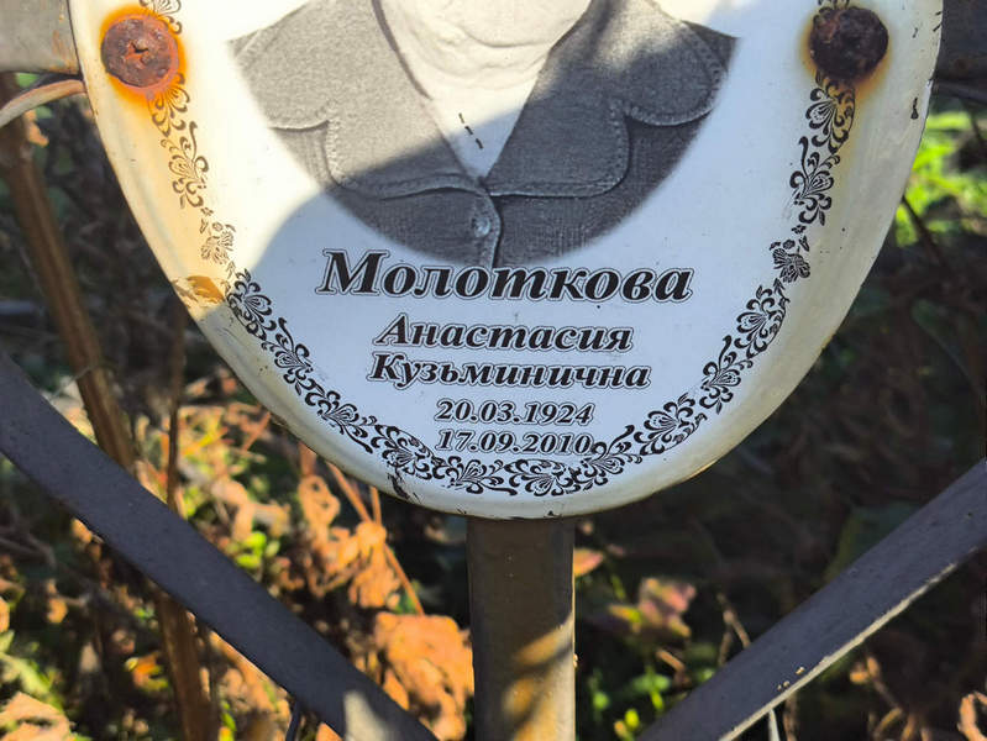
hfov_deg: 38.2
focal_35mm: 50
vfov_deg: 29.1
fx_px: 1426
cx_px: 494
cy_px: 370
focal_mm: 4.71
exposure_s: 1/737
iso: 50
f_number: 1.7
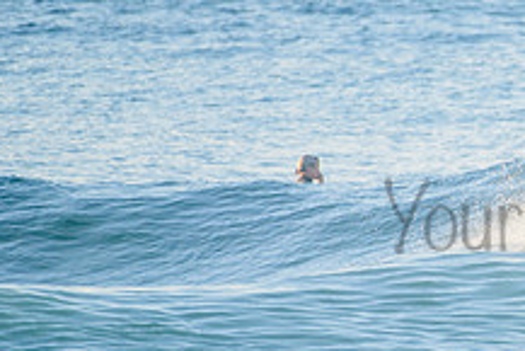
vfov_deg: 1.0
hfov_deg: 1.5
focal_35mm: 1338
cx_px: 634
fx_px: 19525
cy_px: 195
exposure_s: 1/1250
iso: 500
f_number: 5.6
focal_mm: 500
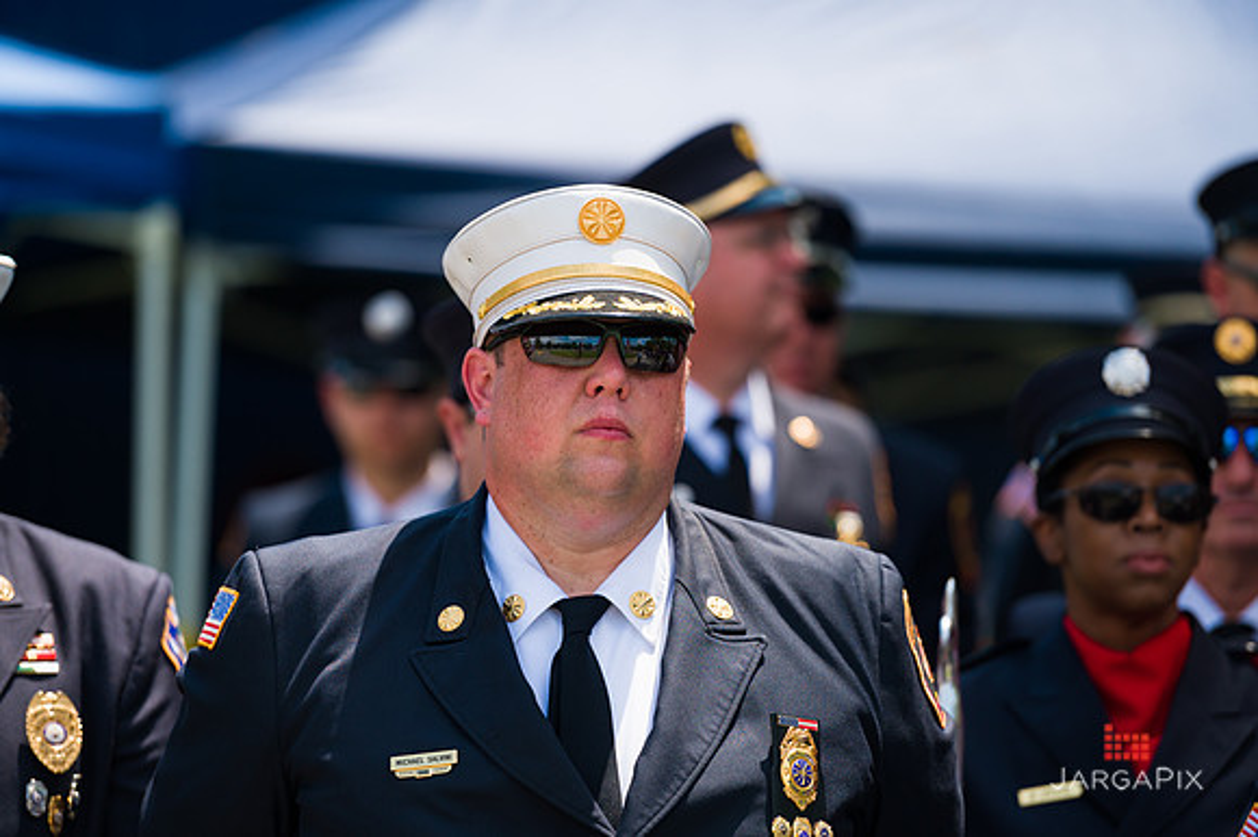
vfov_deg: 6.9
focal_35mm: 200
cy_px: 418
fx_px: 6985
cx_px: 629
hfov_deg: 10.3
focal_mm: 200
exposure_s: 1/2500
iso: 200
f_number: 3.2
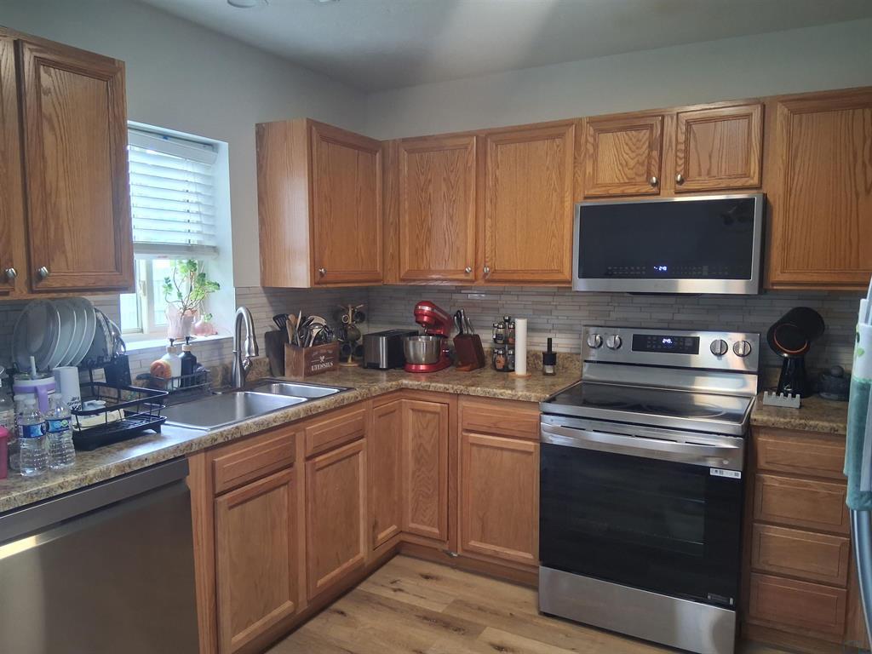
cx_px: 436
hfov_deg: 67.3
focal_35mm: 26
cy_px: 327
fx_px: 655
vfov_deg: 53.1
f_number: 1.8
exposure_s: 1/40
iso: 400
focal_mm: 3.98
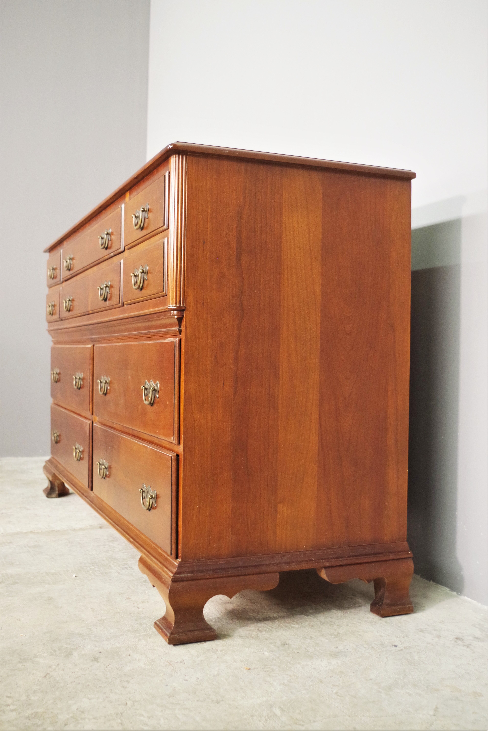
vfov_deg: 53.1
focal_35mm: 36
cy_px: 366
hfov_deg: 36.9
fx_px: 732
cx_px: 244
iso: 1600
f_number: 4
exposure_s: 1/60
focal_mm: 24.38
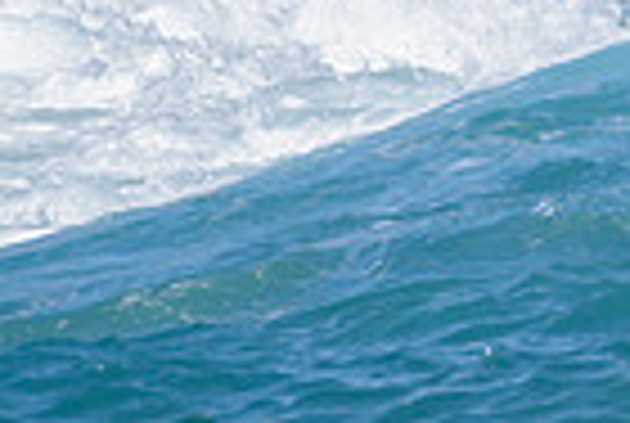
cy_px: 198
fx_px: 44439
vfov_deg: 0.5
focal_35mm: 2534
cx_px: 1149
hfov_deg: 0.8
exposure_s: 1/2000
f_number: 5.6
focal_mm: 500
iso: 140
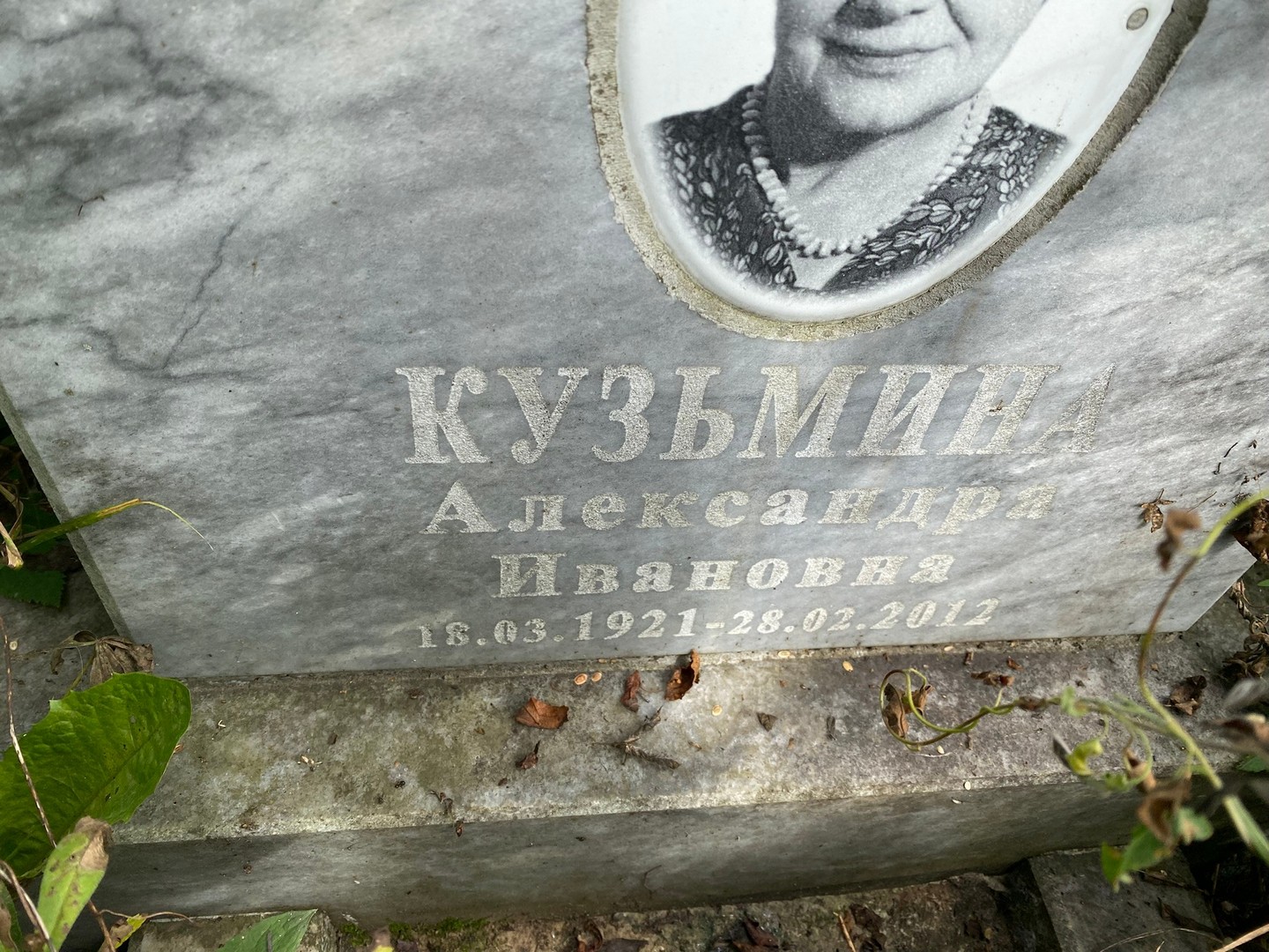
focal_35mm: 26
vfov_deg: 53.1
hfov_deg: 67.3
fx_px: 953
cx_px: 634
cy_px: 476
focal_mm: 4.25
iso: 32
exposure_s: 1/957
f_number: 1.8
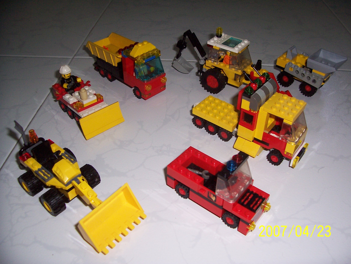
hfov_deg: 54.0
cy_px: 132
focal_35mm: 34
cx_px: 176
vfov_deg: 41.8
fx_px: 345
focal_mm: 5.6
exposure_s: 1/60
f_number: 2.7
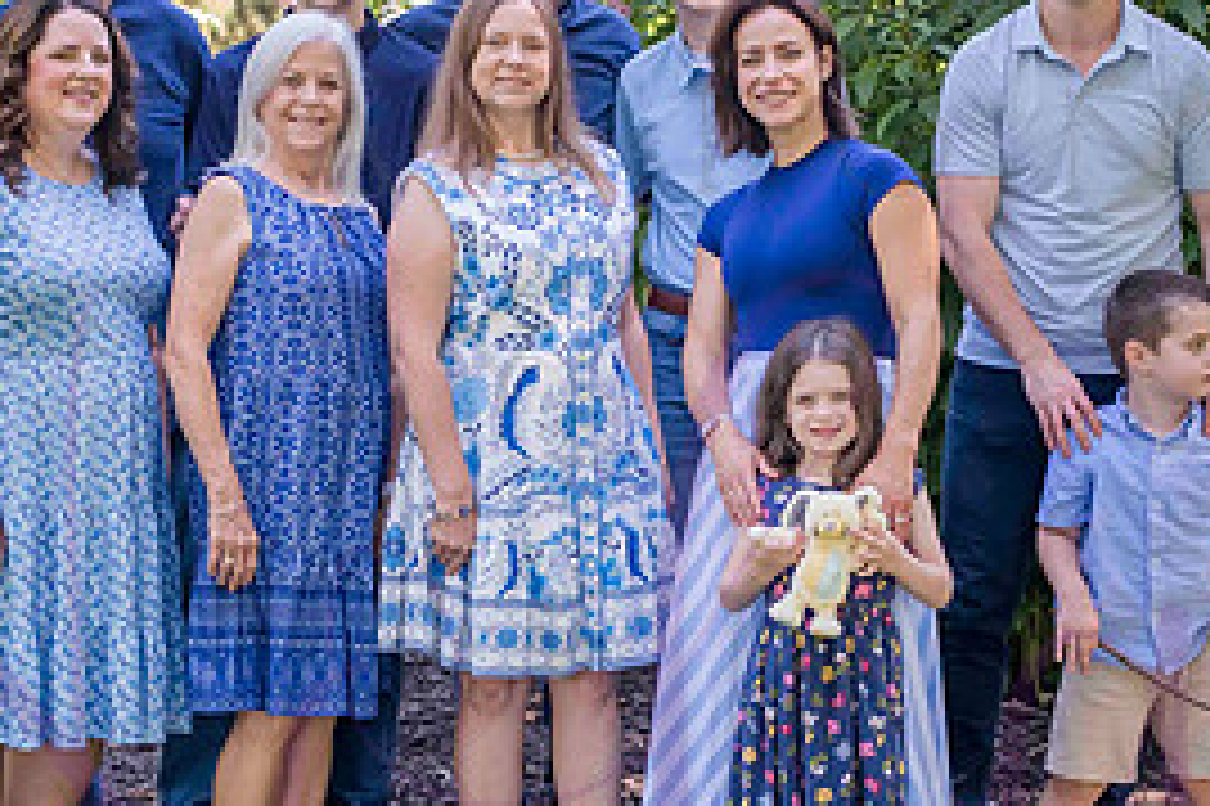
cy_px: 362
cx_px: 526
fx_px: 3628
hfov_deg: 18.9
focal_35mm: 108
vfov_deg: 12.7
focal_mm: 50
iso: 400
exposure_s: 1/320
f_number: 3.2
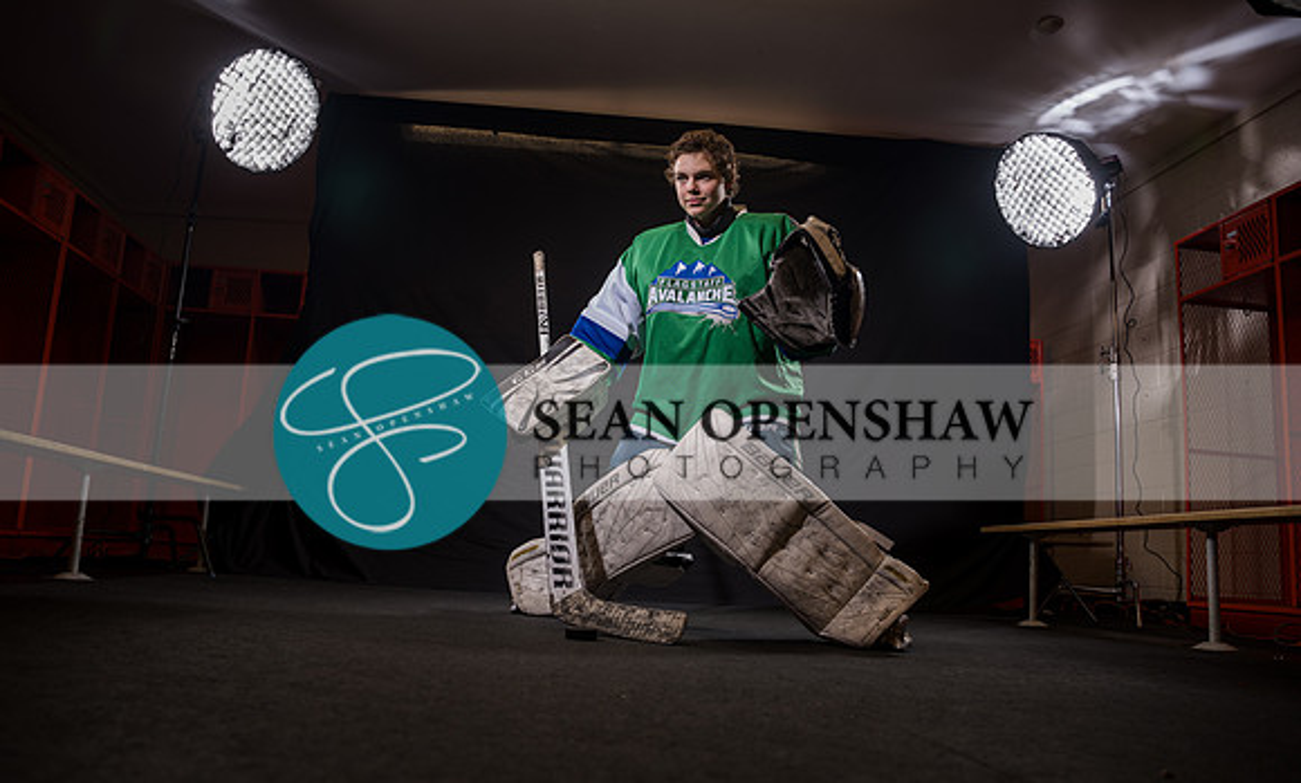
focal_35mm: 25
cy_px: 433
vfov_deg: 48.5
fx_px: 867
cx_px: 650
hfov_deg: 73.8
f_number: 3.2
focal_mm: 24
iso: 80
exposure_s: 1/160
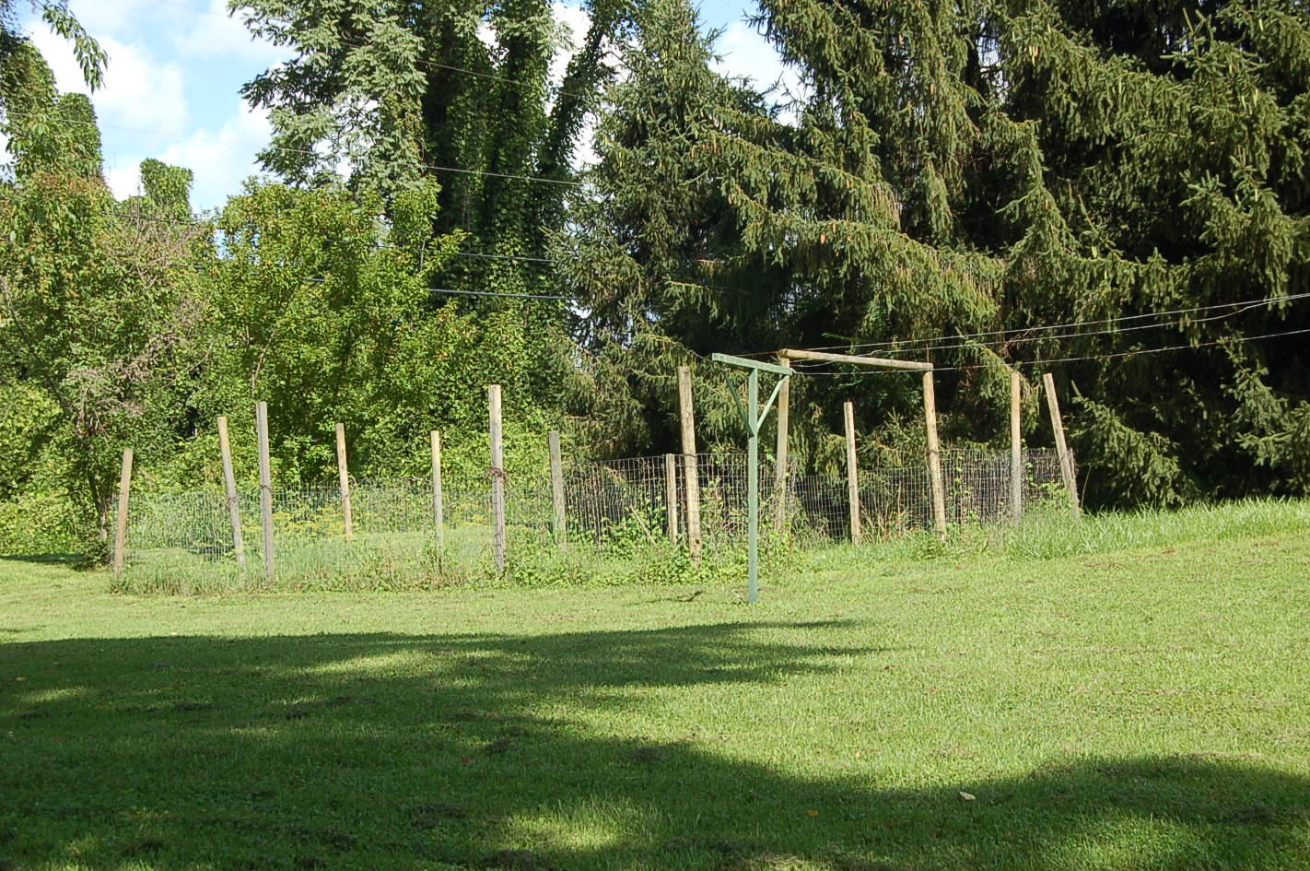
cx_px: 671
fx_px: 2019
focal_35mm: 56
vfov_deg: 24.3
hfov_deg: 36.0
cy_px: 427
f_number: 7.1
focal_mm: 35
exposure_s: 1/200
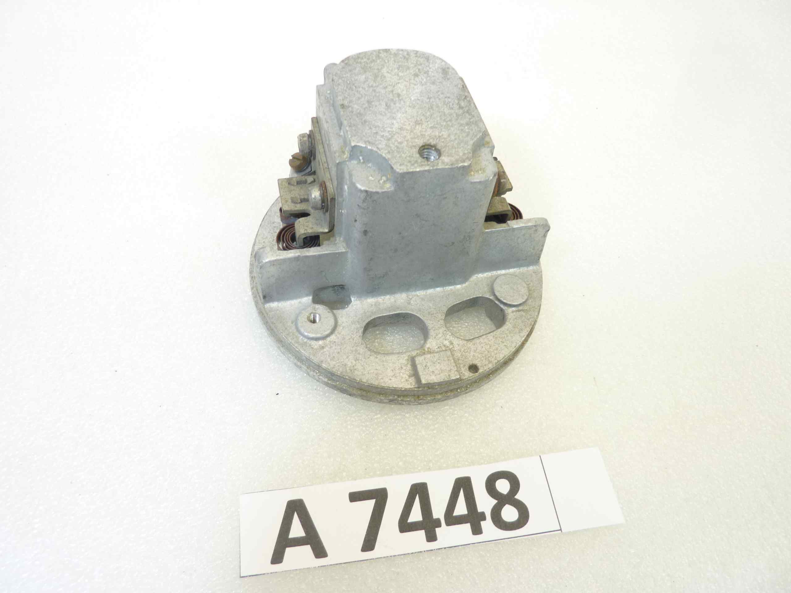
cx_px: 396
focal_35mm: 25
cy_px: 296
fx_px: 571
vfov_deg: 54.9
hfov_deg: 69.4
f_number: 3.3
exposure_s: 1/20
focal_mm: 4.1
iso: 80
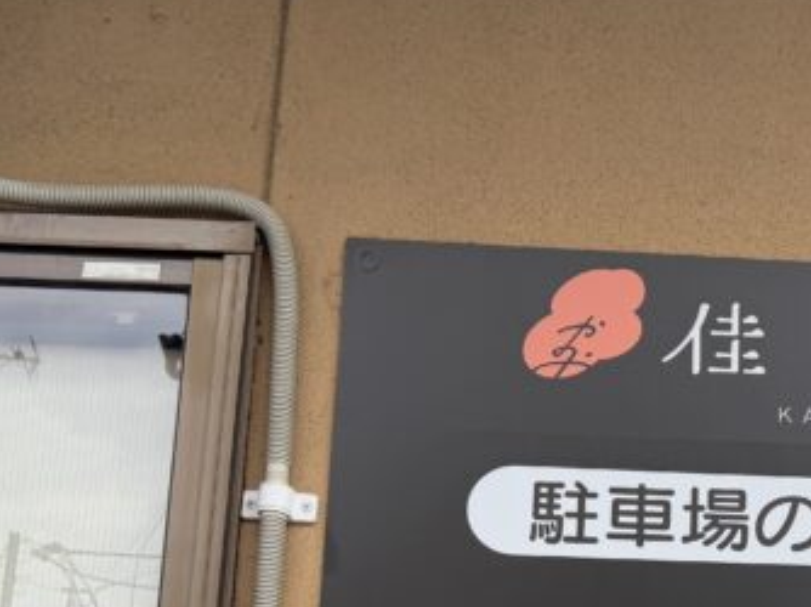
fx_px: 1615
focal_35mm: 69
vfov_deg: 20.0
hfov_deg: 26.4
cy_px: 724
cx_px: 852
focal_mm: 6.76
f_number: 1.78
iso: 100
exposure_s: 1/2703
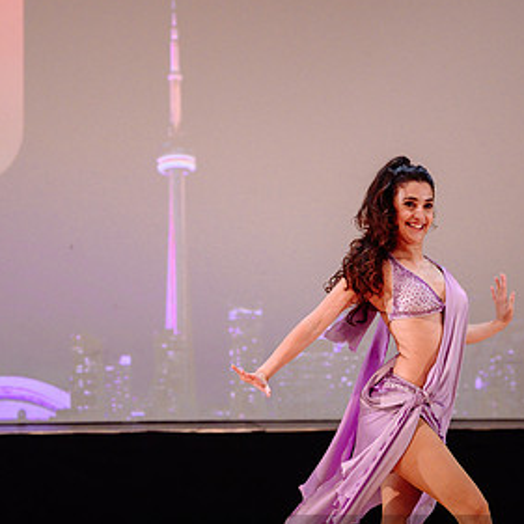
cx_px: 401
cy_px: 257
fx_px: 2637
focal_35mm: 154
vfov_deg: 11.3
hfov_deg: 11.3
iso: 1000
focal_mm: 66
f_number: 2
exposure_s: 1/500
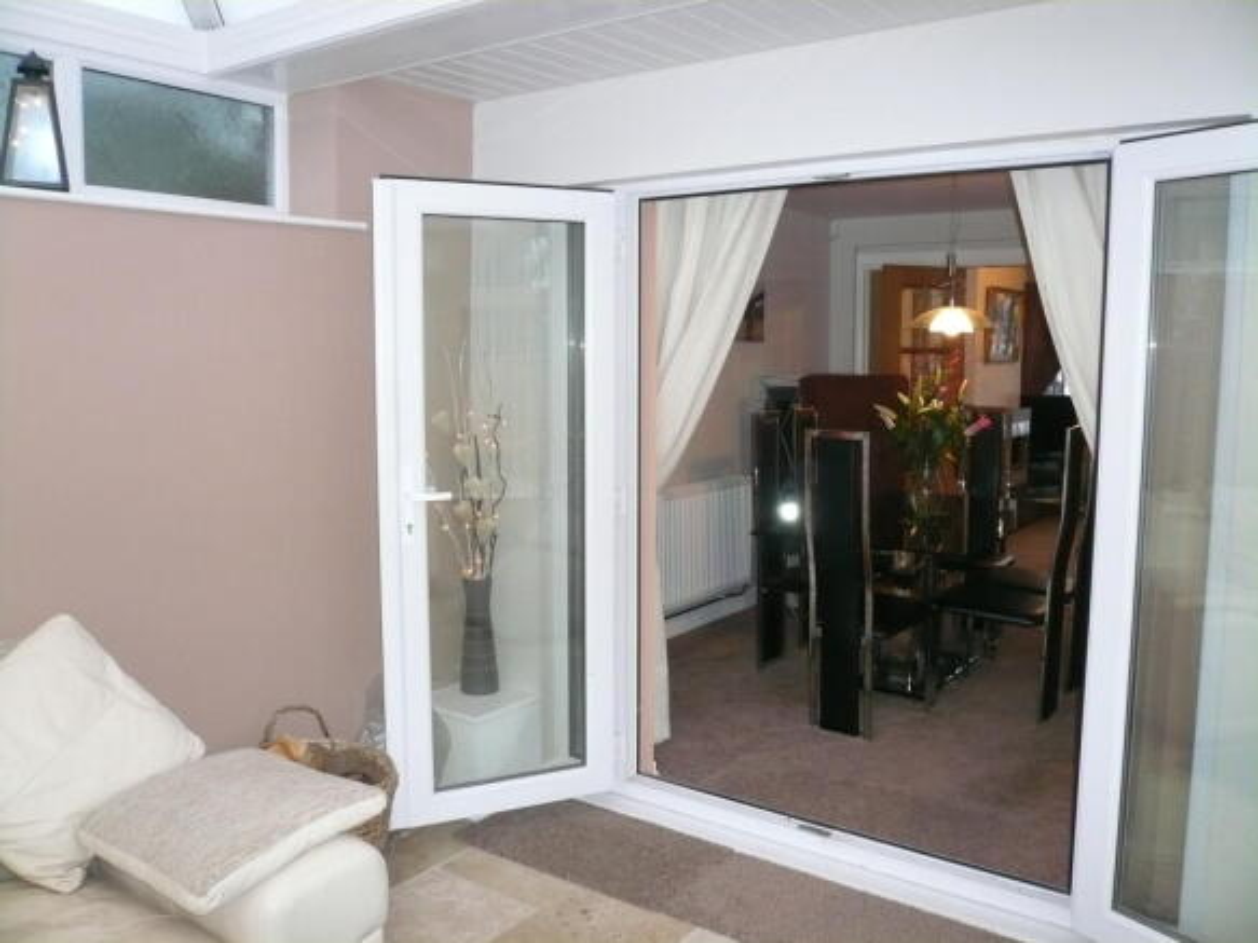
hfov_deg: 63.5
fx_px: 1017
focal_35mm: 28
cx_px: 629
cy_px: 472
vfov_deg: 49.7
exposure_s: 1/30
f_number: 2.8
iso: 250
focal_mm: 4.6
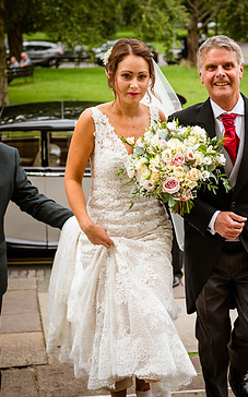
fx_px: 682
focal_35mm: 63
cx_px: 161
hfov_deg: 20.5
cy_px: 184
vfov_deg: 32.5
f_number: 4
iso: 360
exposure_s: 1/1000
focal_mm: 50
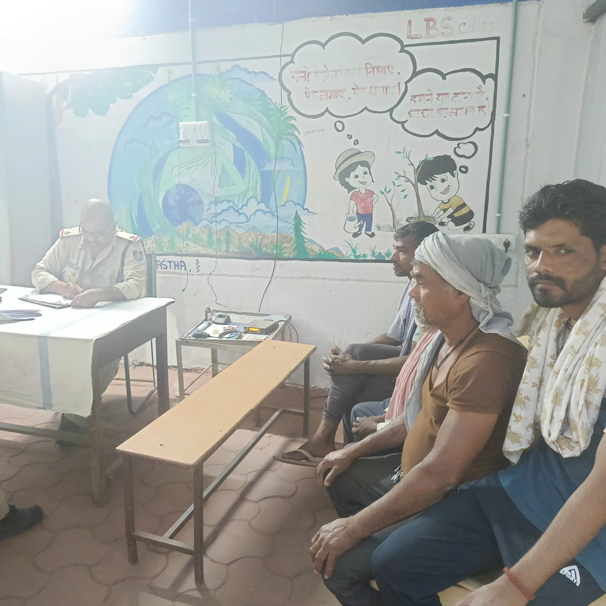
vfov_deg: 55.6
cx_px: 261
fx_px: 574
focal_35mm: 29
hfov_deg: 55.4
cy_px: 301
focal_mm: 5.24
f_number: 1.75
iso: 4000
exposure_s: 1/33.3
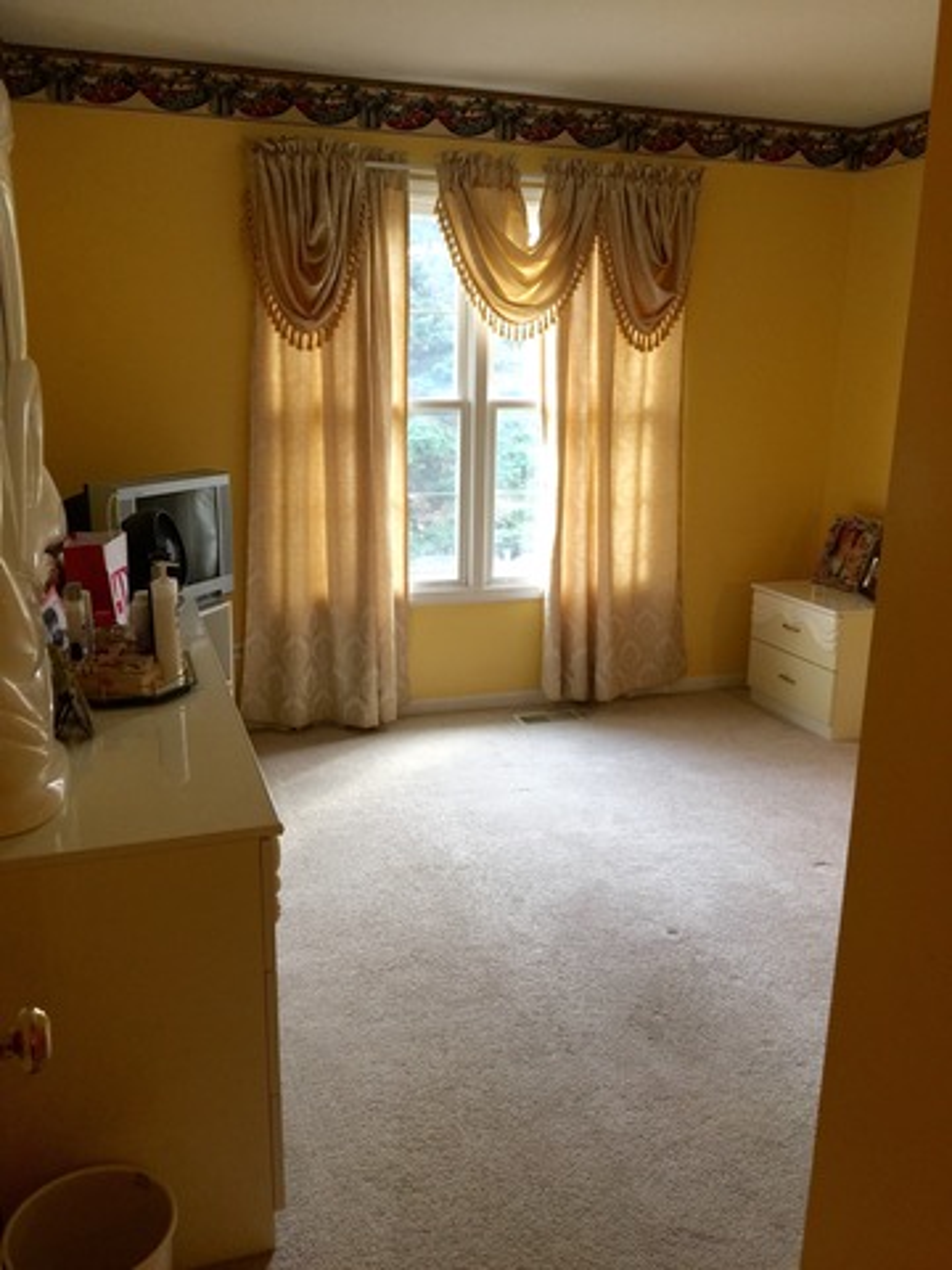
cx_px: 476
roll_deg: -0.1
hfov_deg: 48.2
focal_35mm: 29
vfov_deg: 61.7
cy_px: 635
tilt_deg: -13.3
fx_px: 1063
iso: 32
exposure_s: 1/40
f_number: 2.2
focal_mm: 4.15
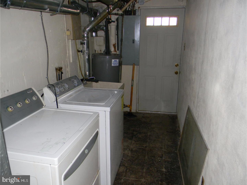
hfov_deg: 63.4
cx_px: 124
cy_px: 92
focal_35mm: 28
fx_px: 200
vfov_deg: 49.7
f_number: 3.5
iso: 200
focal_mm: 5
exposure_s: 1/26
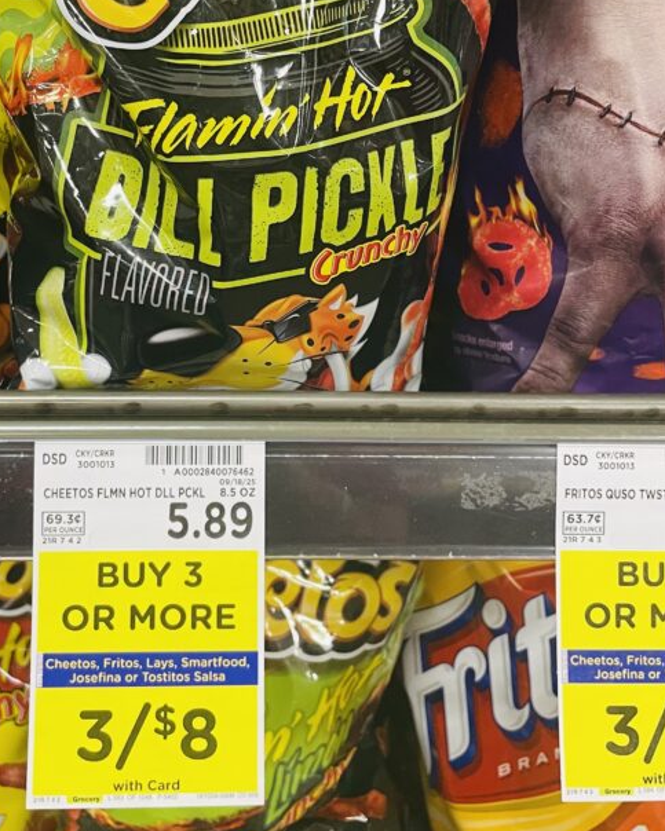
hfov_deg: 34.6
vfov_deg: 42.1
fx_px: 1058
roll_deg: -1.4
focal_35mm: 43
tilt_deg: -27.6
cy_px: 248
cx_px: 230
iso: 125
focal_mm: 4.2
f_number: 1.6
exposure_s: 1/60
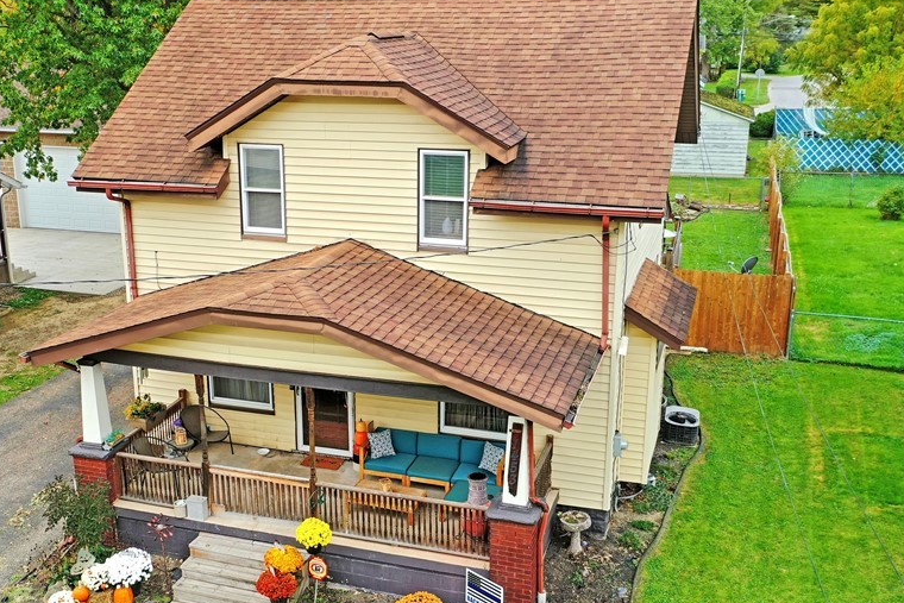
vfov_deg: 33.4
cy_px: 318
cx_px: 371
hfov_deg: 48.2
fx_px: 1005
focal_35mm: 40
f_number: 3.5
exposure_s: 1/80
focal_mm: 10.26
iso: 100
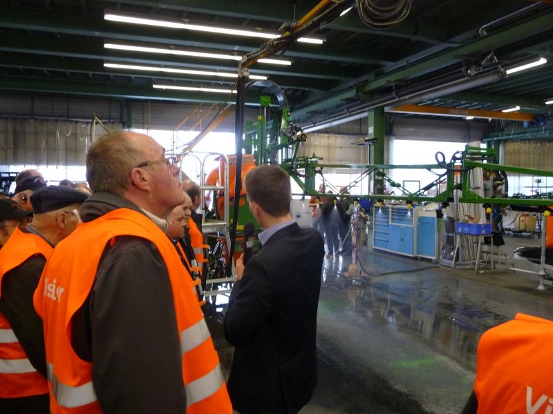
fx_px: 479
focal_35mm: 30
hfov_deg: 60.0
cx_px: 276
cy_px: 207
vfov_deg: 46.8
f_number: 3.4
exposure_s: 1/30
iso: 320
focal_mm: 5
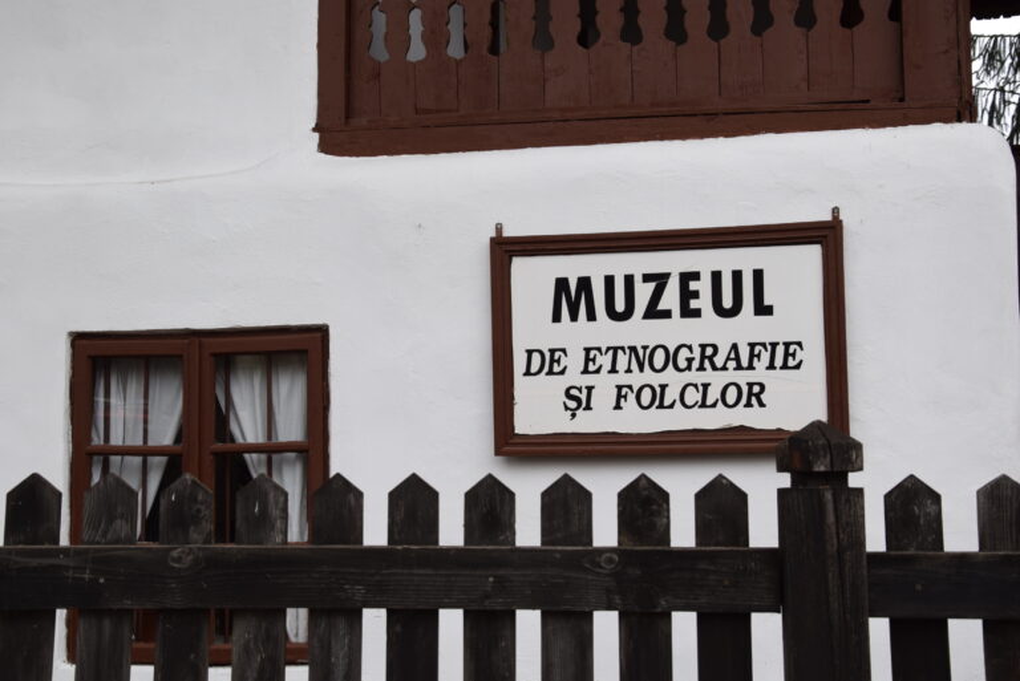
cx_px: 510
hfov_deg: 37.8
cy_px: 340
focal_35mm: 52
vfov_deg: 25.8
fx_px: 1488
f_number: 7.1
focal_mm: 35
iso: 400
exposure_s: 1/200
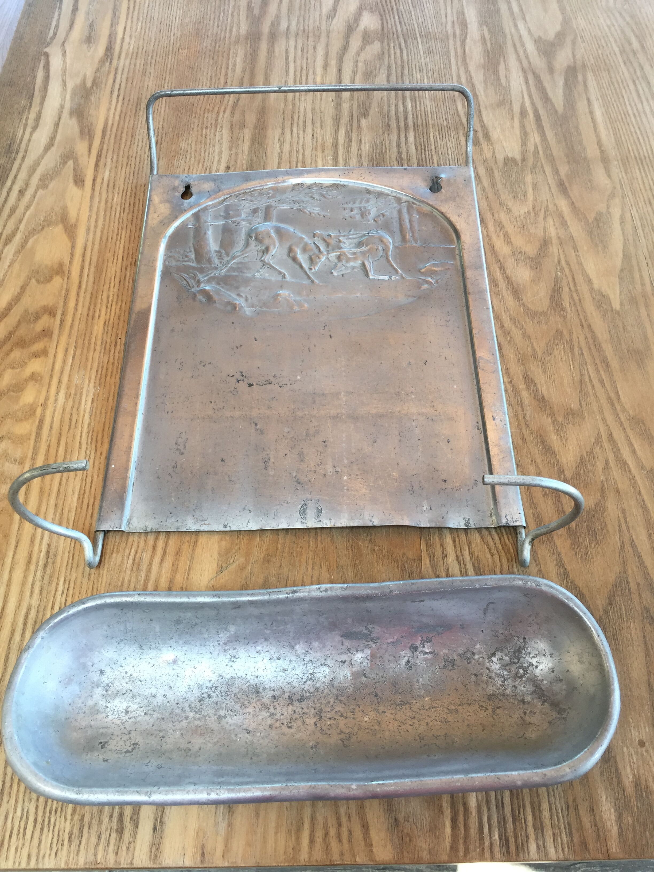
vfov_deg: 61.7
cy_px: 436
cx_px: 327
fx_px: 731
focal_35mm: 29
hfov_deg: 48.2
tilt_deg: -60.5
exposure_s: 1/100
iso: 40
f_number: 2.2
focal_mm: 4.15
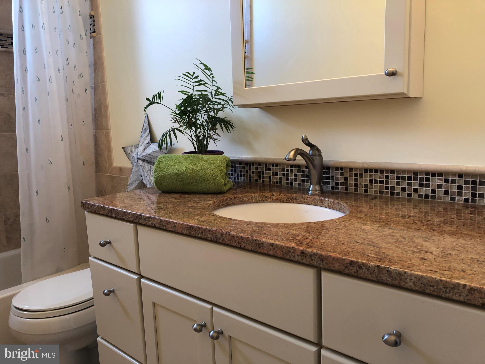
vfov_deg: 49.7
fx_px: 392
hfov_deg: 63.4
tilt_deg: -8.6
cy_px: 182
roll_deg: +1.6
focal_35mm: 28
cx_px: 242
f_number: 1.8
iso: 32
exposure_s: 1/30
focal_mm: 3.99
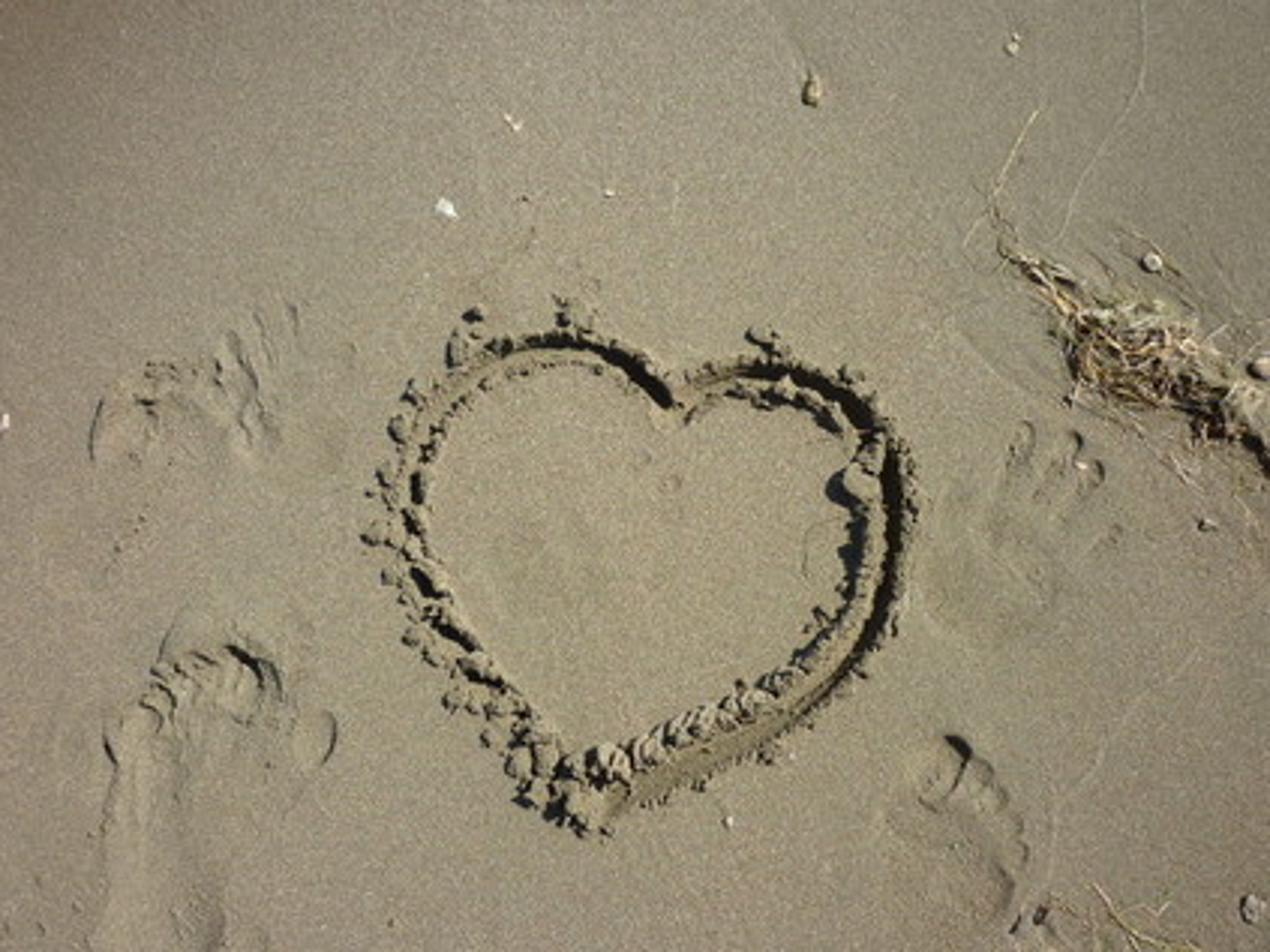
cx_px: 627
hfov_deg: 47.9
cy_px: 458
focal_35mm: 39
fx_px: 1430
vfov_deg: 36.8
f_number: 2.8
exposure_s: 1/640
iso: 80
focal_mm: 5.5
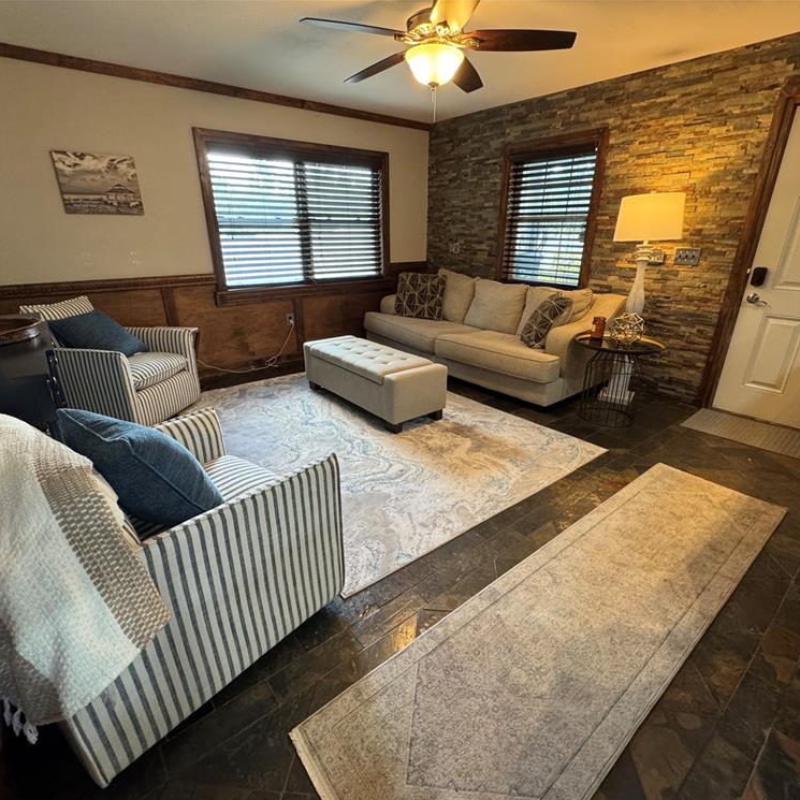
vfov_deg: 83.9
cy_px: 411
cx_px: 403
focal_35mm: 17
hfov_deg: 84.0
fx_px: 444
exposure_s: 1/60
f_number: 2.2
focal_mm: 2.22
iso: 320
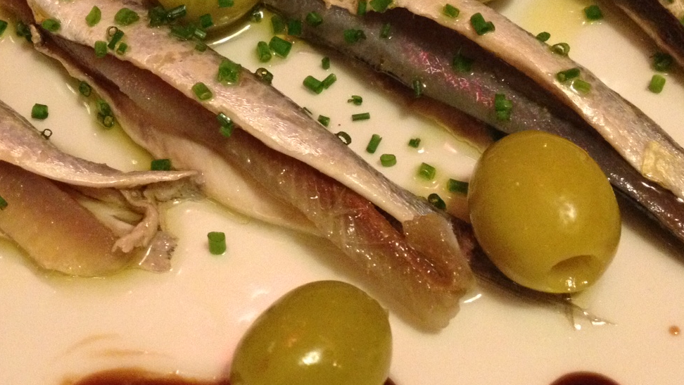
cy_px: 122
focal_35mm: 64
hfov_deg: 32.7
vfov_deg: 18.8
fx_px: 1161
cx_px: 274
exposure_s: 1/17
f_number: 2.4
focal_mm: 4.28
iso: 400
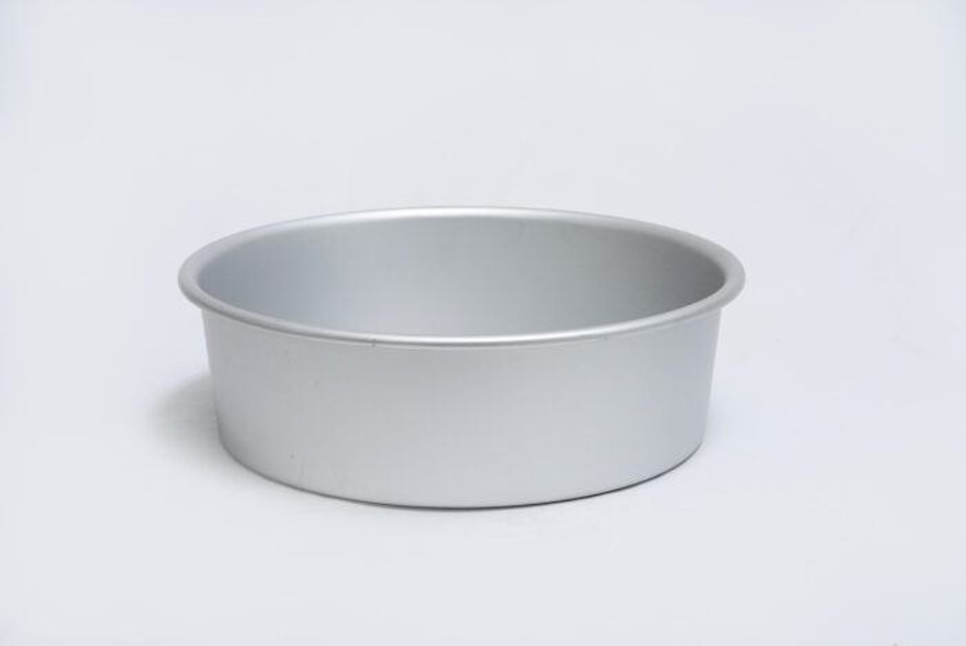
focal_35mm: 70
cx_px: 483
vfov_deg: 19.5
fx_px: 1880
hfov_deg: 28.8
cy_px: 323
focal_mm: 70
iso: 6400
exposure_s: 1/160
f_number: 16
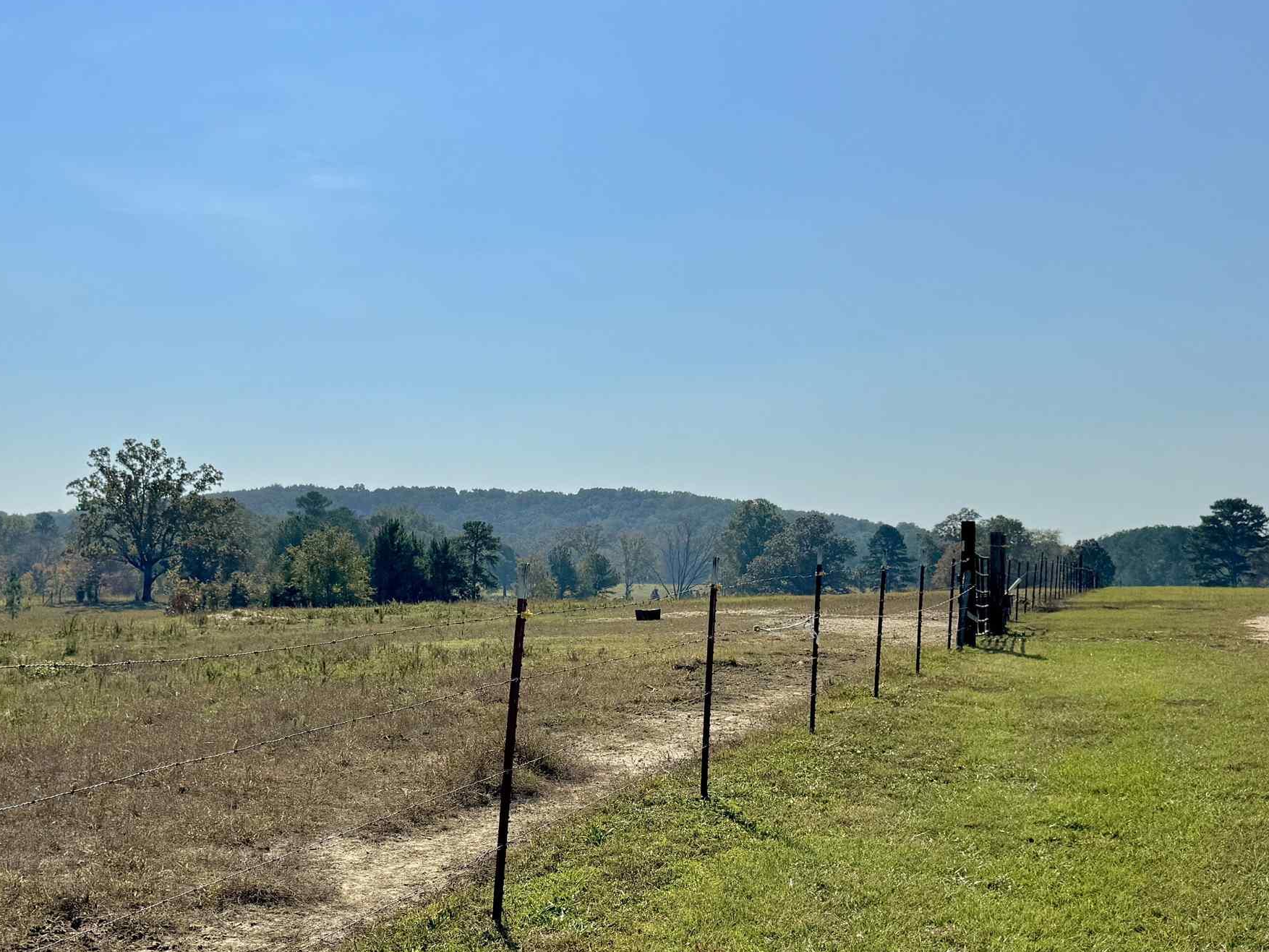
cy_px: 549
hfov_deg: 44.4
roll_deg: -1.1
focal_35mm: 42
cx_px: 482
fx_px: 1540
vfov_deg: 34.3
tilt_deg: +0.2
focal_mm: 6.76
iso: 80
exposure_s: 1/20000
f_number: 1.78
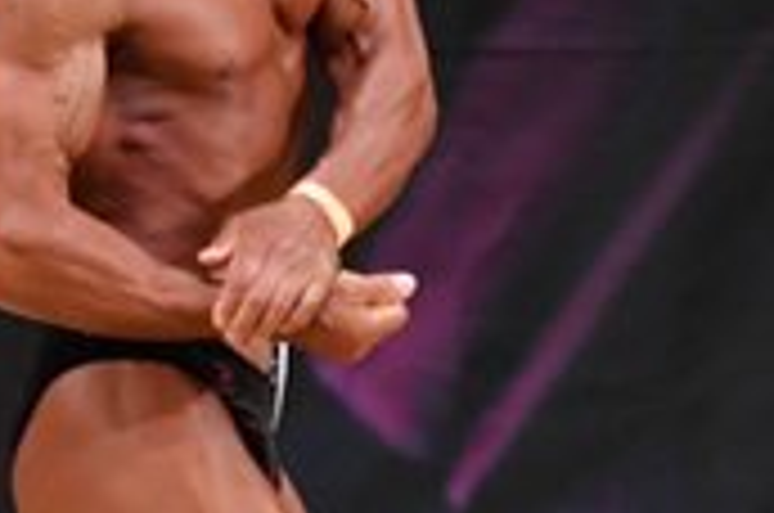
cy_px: 454
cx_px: 178
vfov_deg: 1.1
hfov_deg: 1.7
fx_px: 26181
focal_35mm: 1220
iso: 3200
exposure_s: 1/400
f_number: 5.6
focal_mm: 180
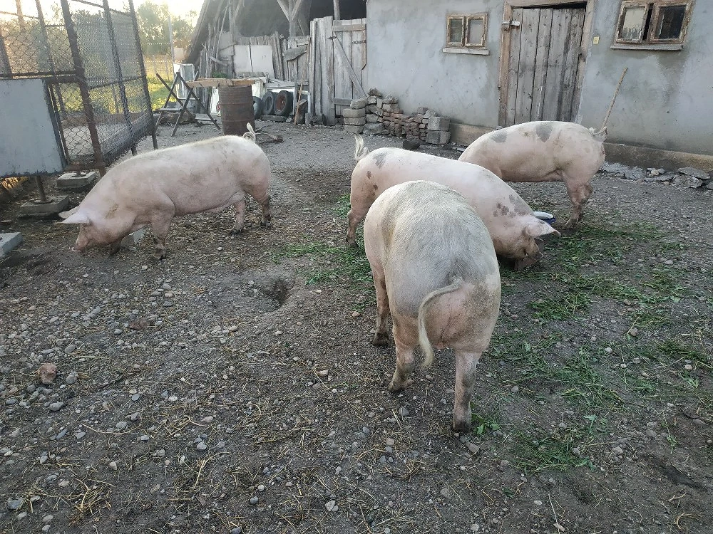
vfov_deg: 56.8
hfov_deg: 71.6
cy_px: 267
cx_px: 356
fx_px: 494
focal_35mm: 24
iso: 160
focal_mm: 3.94
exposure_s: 1/182
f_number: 1.9
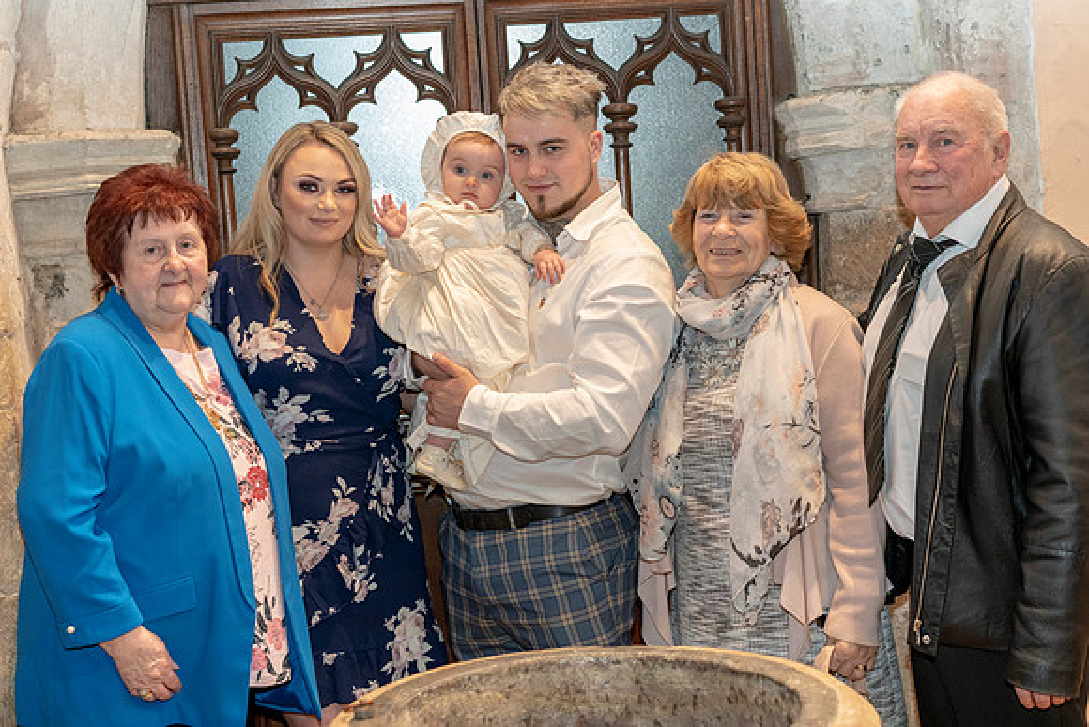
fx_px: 1664
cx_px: 544
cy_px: 364
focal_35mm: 55
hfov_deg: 36.2
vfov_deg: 24.6
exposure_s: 1/160
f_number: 4
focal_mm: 55
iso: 3200
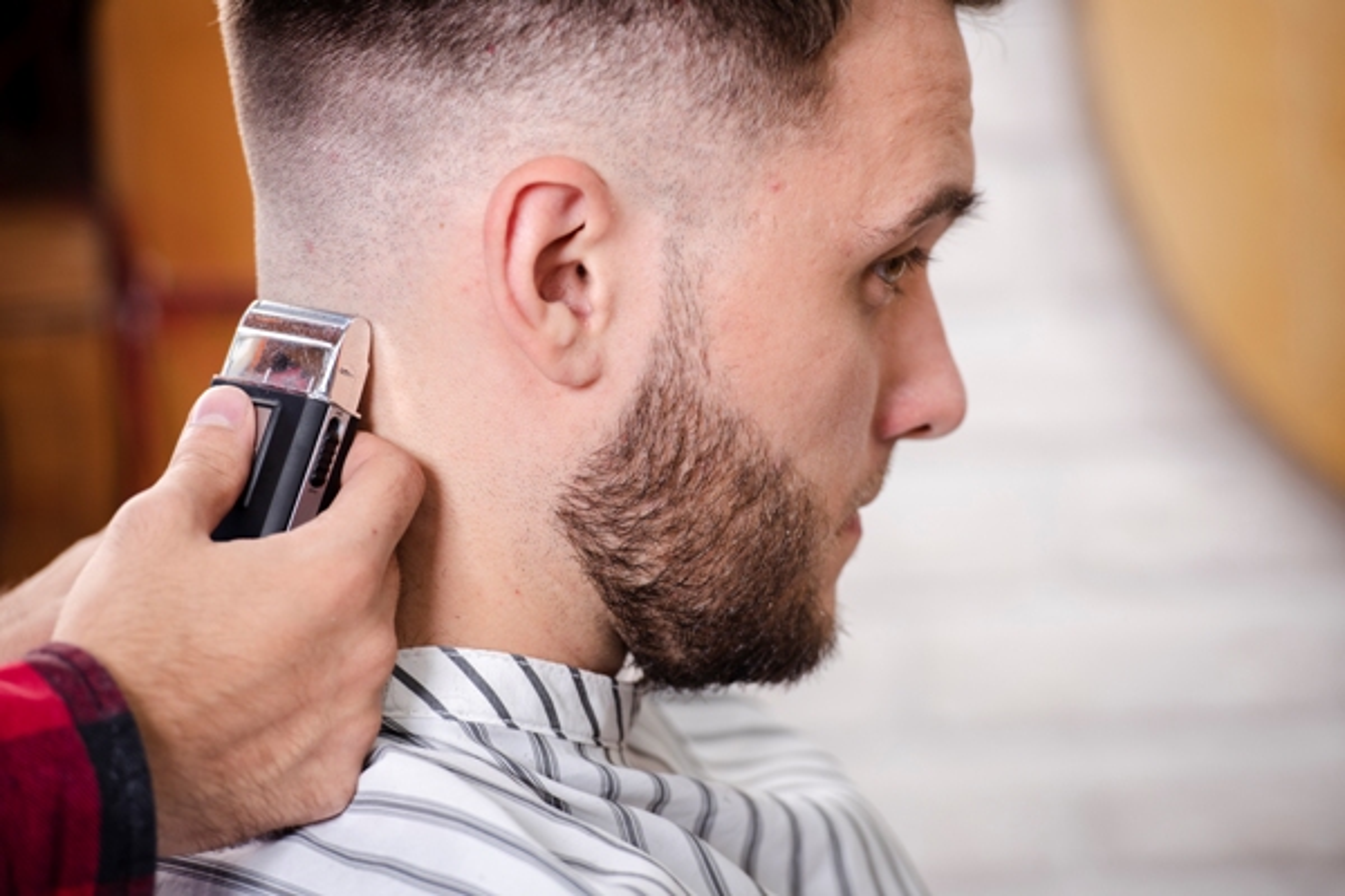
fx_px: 7472
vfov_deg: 6.9
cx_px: 672
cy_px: 448
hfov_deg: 10.3
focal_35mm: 200
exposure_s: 1/125
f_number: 4.5
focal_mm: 200
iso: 320
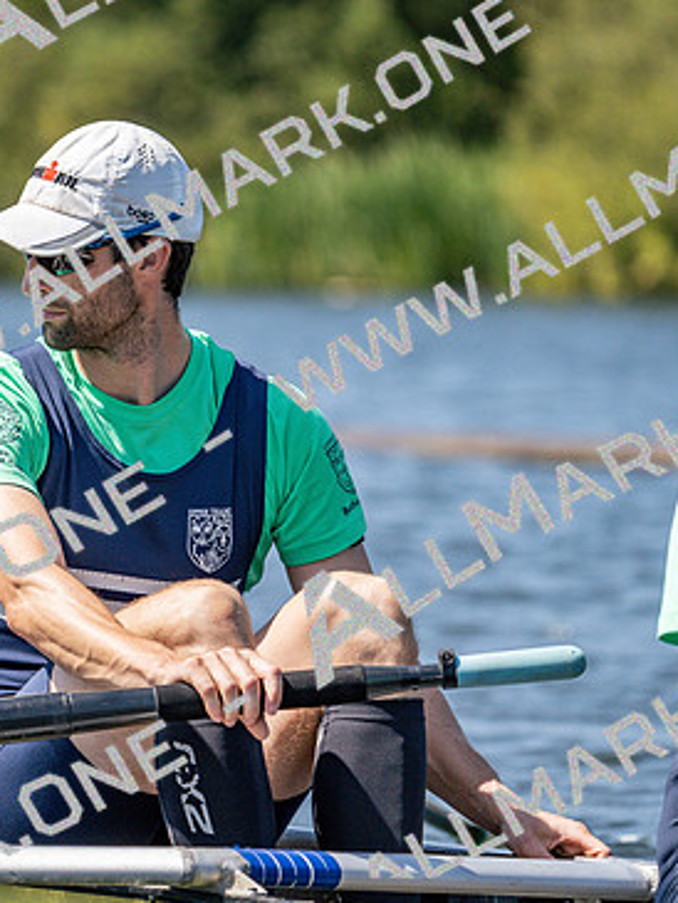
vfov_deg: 4.6
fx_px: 11171
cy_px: 454
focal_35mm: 428
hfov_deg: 3.5
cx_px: 92
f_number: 5.6
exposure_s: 1/2000
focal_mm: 280
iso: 400
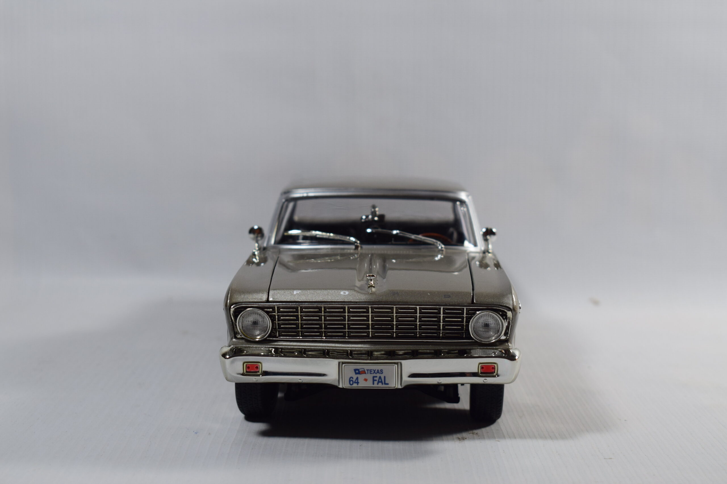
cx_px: 364
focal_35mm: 63
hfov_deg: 31.9
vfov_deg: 21.6
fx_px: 1272
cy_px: 242
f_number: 8
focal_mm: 42
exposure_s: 1/50
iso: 400
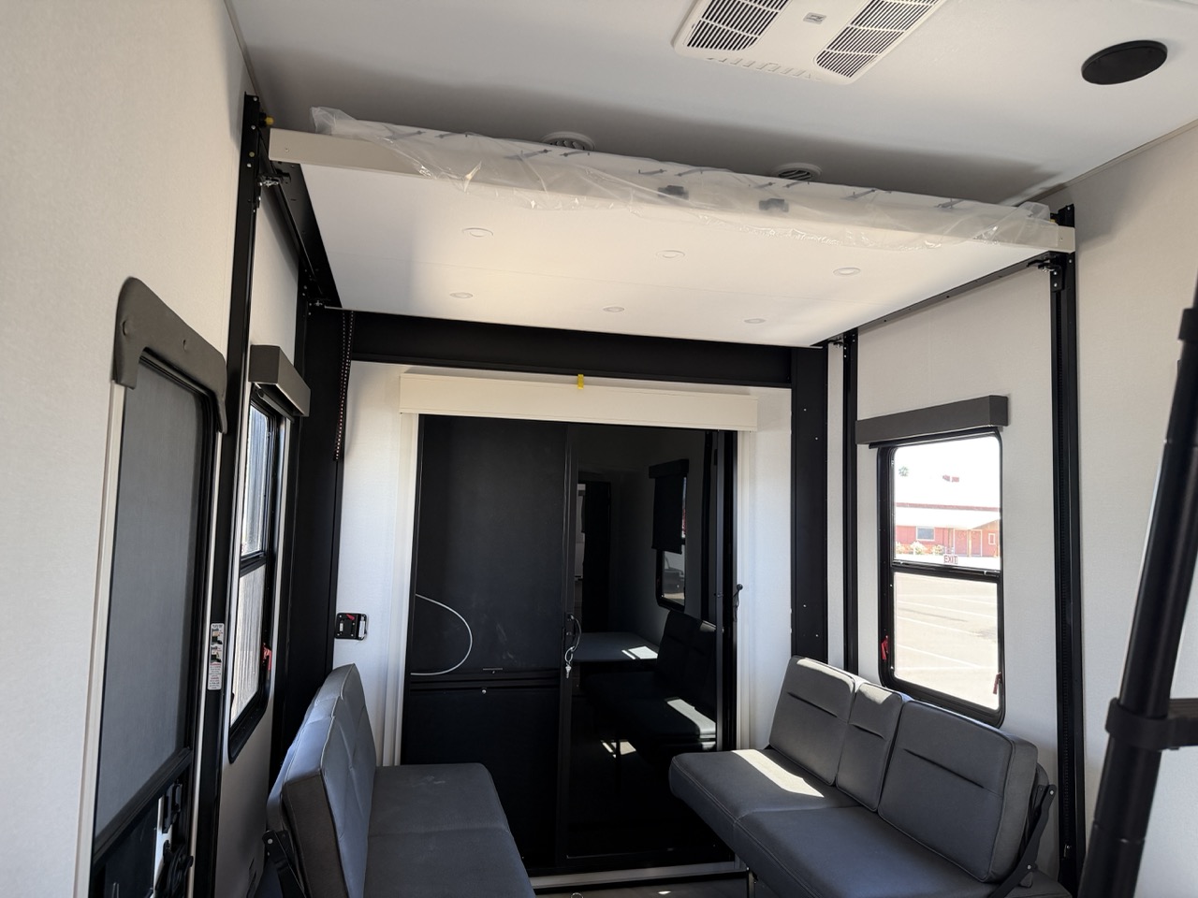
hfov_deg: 71.6
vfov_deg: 56.8
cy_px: 449
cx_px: 599
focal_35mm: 24
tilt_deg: +6.7
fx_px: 831
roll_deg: -2.5
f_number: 1.78
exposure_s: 1/72
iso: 200
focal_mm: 6.76
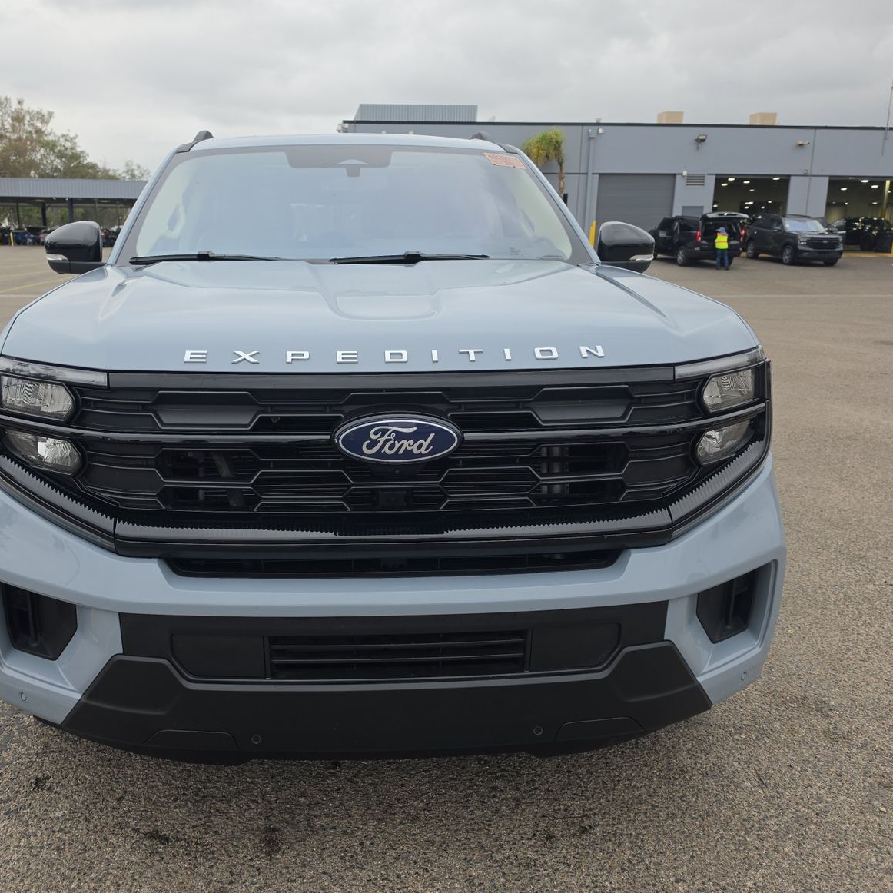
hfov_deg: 57.0
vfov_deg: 57.3
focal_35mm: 28
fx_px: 817
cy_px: 433
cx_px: 370
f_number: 1.4
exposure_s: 1/175
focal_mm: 6.5
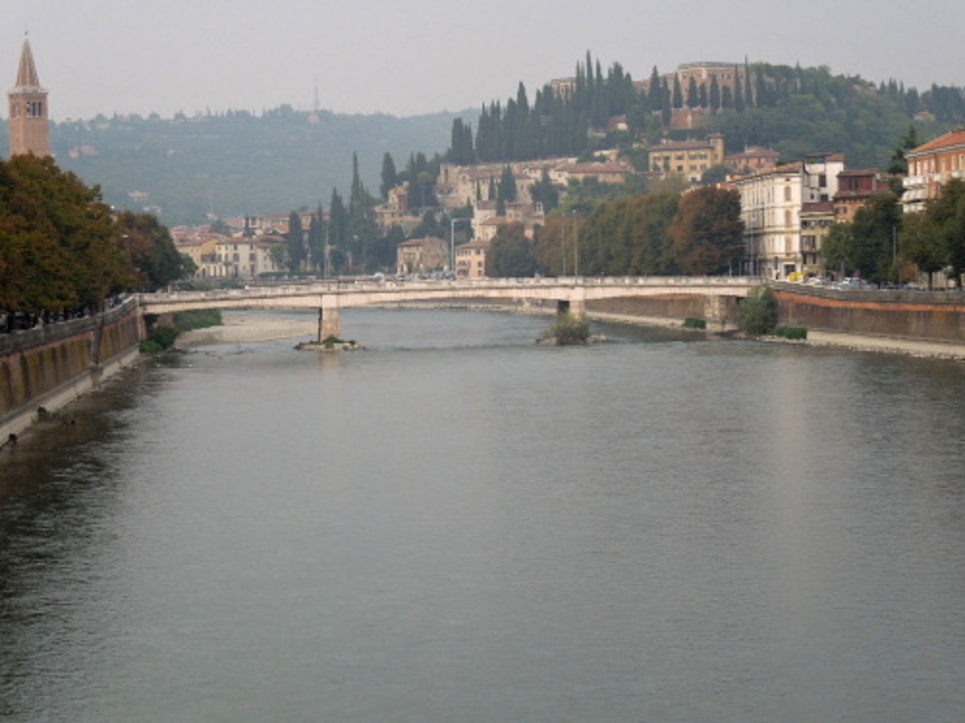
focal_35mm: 89
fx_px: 2481
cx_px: 482
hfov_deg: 22.0
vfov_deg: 16.6
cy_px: 362
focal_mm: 16
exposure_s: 1/125
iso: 100
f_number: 4.6
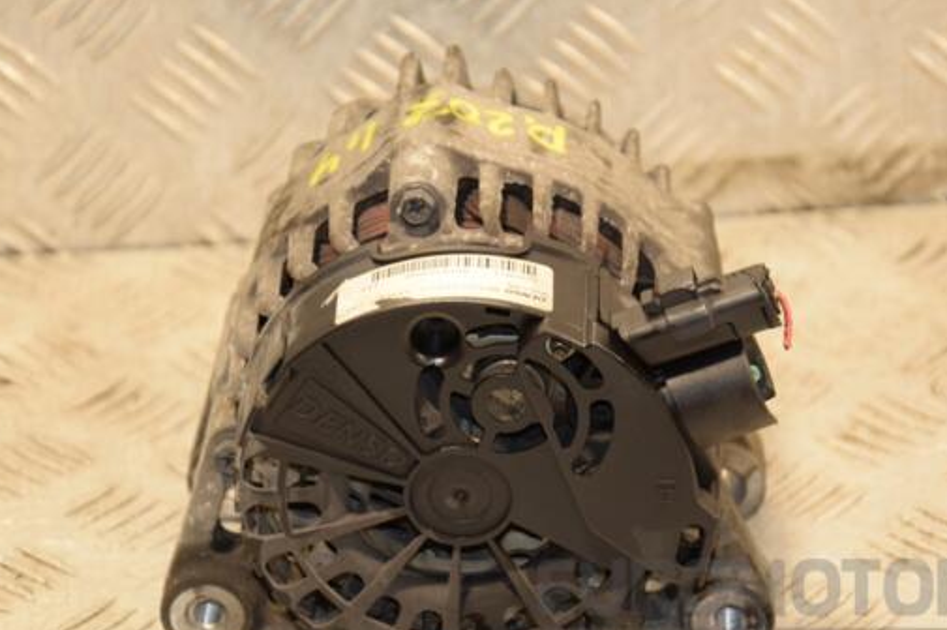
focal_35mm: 152
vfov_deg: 9.0
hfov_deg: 13.6
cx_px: 503
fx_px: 3985
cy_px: 338
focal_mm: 85
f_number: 5.6
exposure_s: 1/80
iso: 800
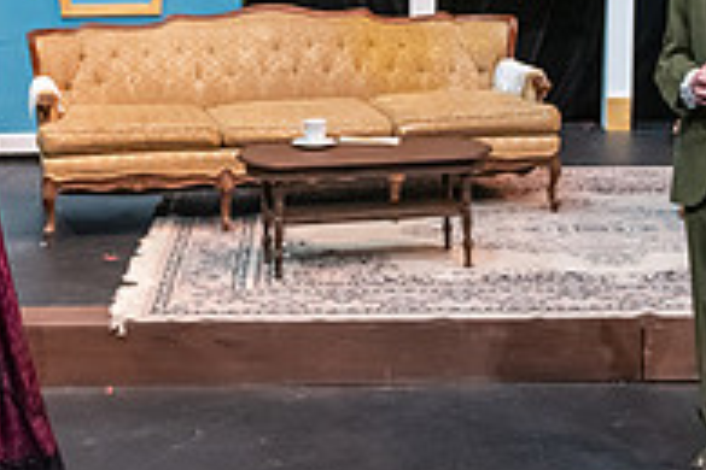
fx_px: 1804
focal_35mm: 92
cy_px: 5
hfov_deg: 22.1
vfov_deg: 14.6
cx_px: 348
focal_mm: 31
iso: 3200
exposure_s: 1/200
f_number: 3.2
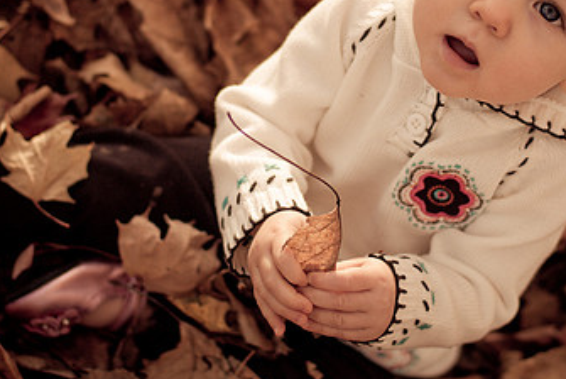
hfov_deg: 15.7
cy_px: 78
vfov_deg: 10.5
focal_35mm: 130
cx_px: 333
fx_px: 2046
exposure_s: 1/800
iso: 160
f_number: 2
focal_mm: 50
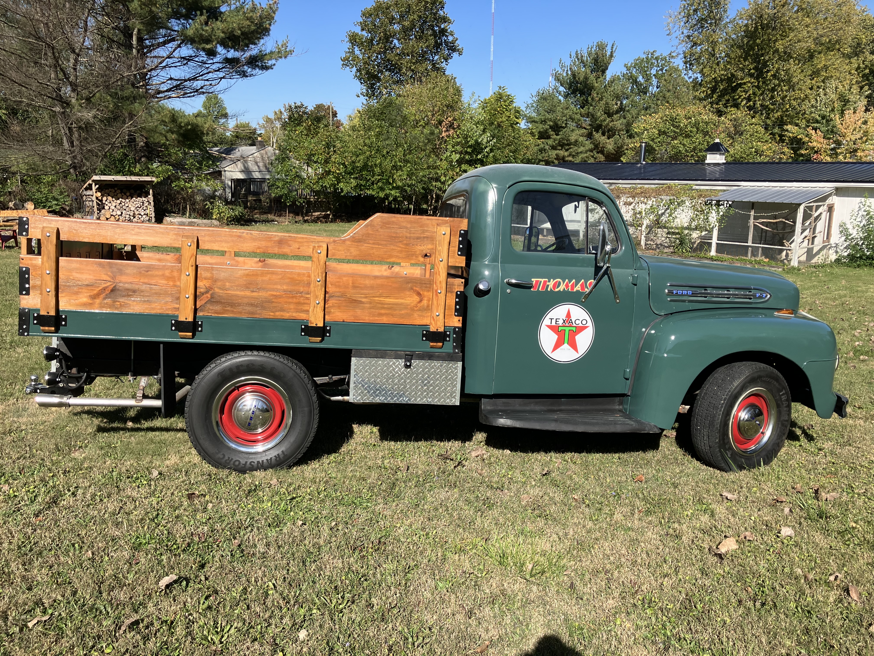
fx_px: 707
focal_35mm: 28
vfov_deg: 49.7
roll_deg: -0.2
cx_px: 437
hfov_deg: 63.4
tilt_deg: -11.0
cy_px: 328
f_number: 1.8
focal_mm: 3.99
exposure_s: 1/1312
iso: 32
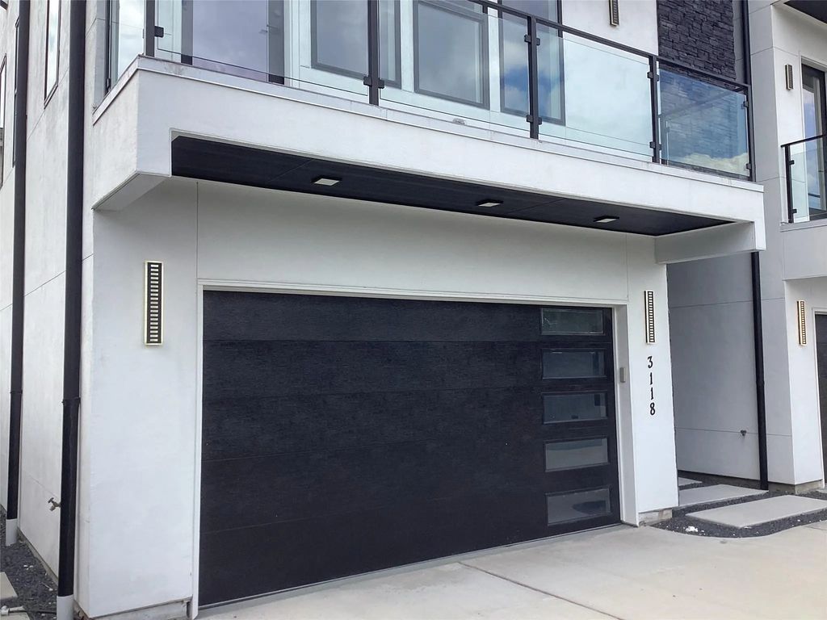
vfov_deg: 45.4
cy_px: 310
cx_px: 414
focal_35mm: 31
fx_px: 741
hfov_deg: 58.4
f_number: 2.4
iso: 25
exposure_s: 1/631
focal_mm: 3.3
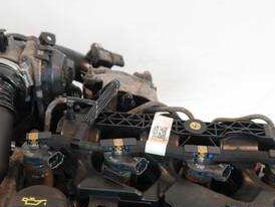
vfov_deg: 29.4
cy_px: 150
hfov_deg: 38.9
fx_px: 390
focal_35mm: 49
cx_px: 136
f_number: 3.5
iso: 400
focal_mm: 14
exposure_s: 1/60
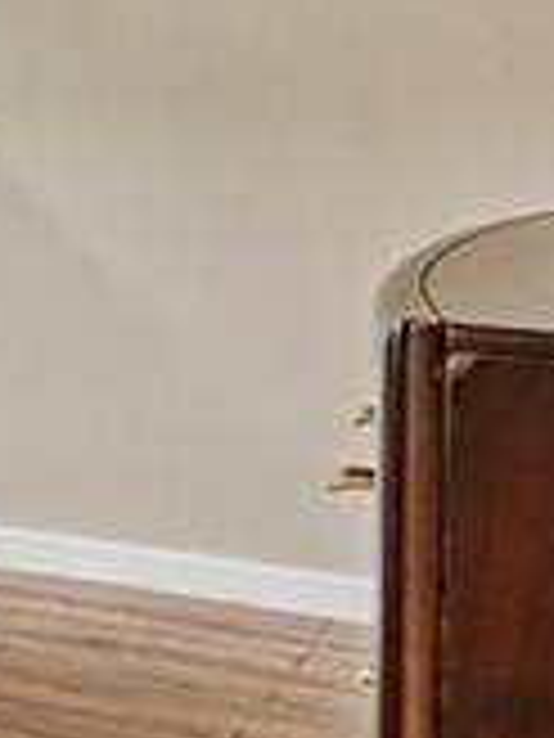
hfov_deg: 9.5
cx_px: -1360
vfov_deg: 20.0
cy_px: 70
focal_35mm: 96
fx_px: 2049
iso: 800
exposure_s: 1/15
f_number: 8
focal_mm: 16
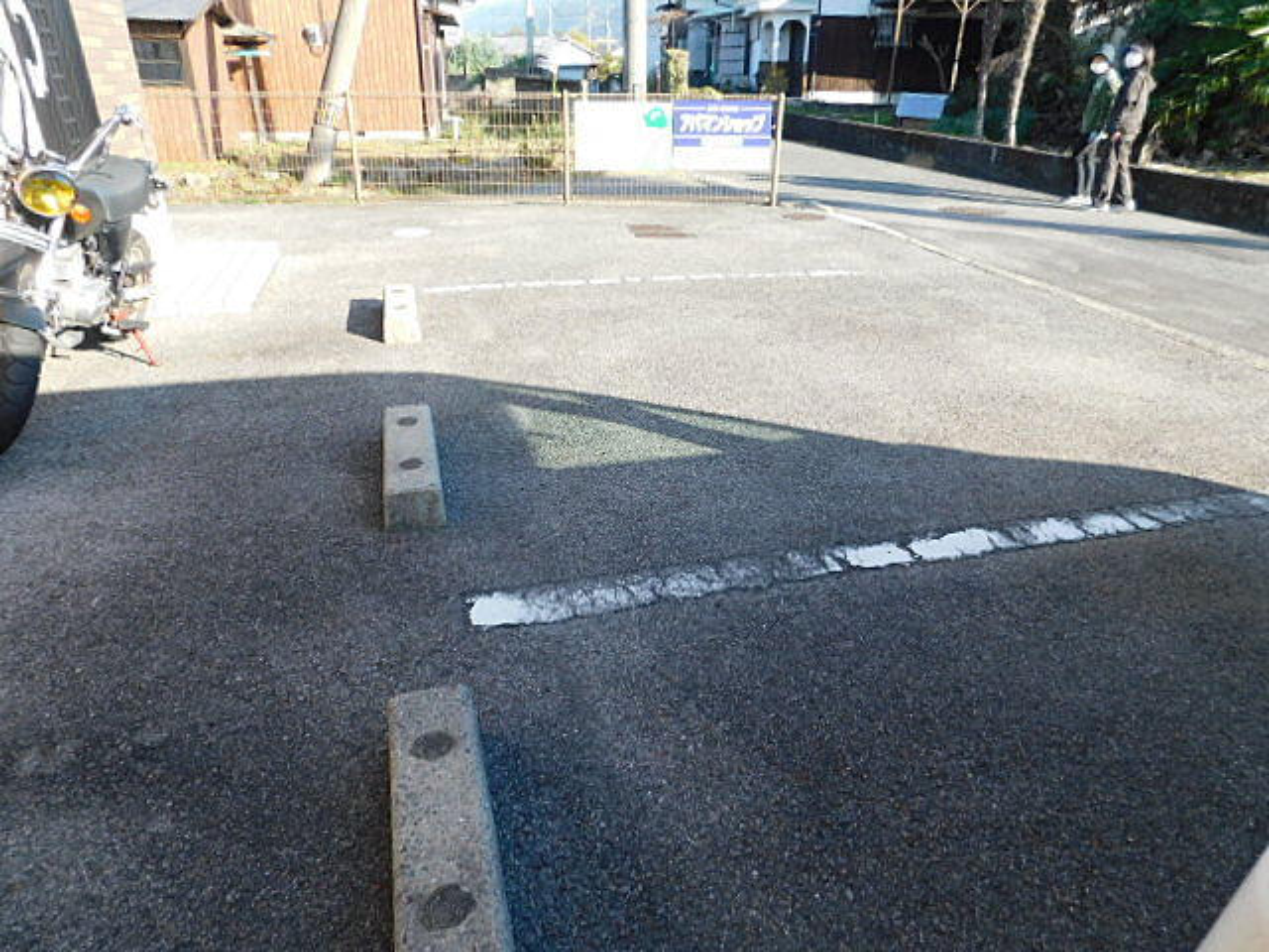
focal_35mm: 23
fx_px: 843
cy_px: 476
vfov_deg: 58.9
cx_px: 634
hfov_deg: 73.9
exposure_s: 1/400
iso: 125
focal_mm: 4
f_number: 3
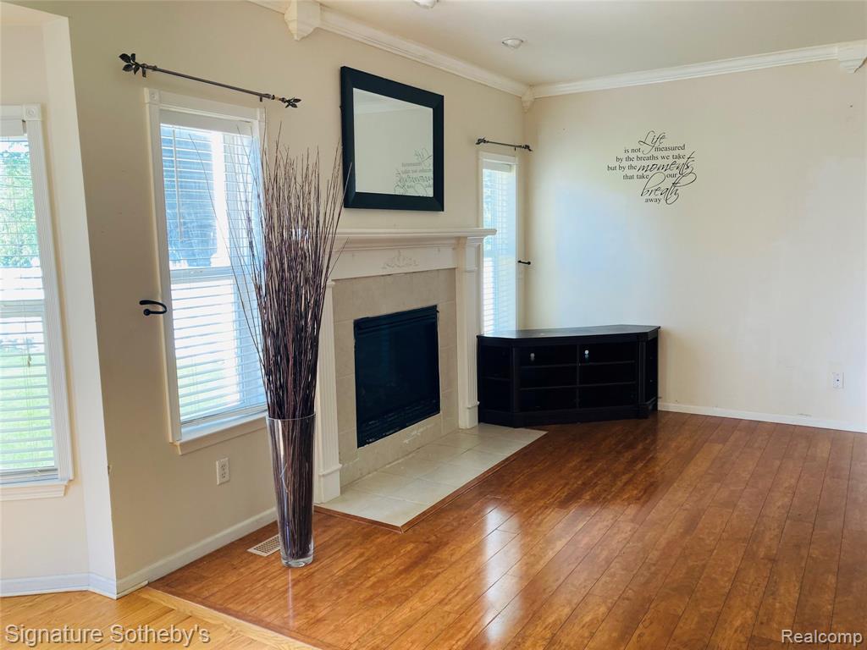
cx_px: 434
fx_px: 701
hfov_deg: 63.4
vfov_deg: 49.7
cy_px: 325
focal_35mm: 28
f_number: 1.8
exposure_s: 1/60
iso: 40
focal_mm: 3.99
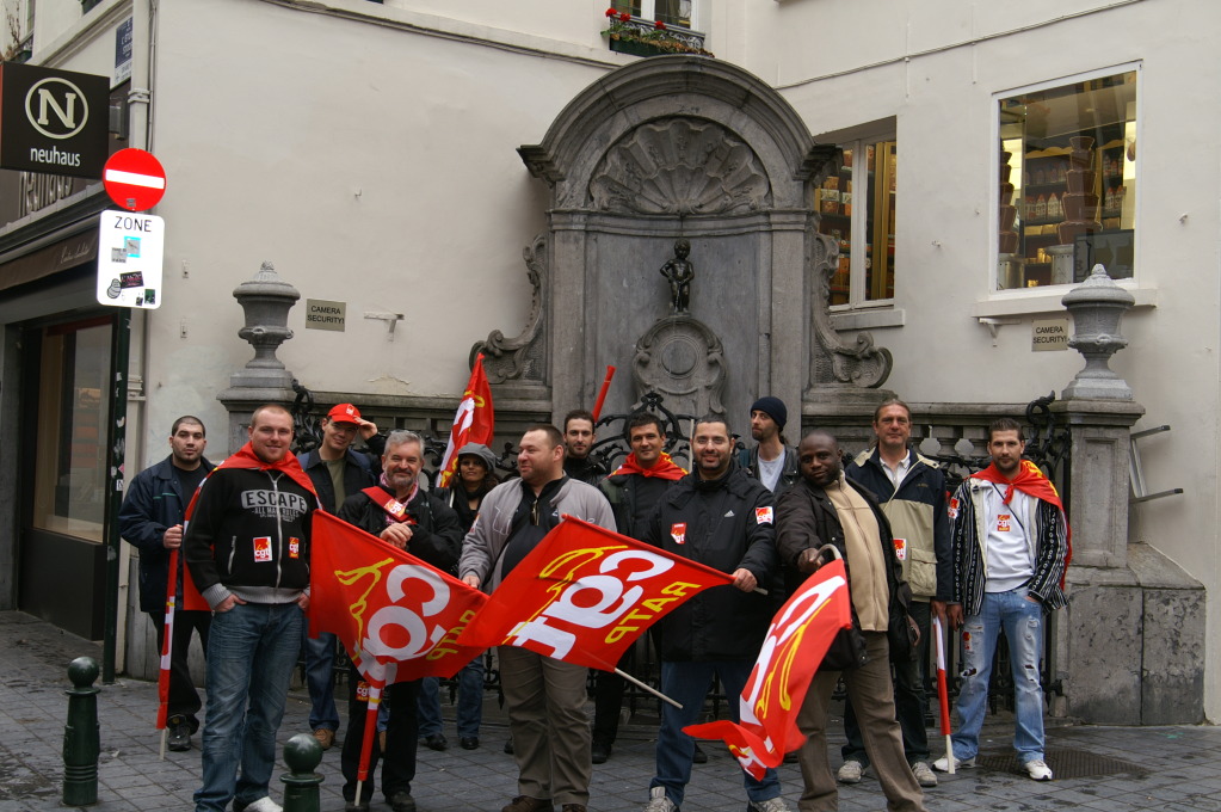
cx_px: 610
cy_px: 406
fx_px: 1321
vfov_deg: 34.1
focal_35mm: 39
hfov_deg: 49.6
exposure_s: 1/125
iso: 100
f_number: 6.3
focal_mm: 26
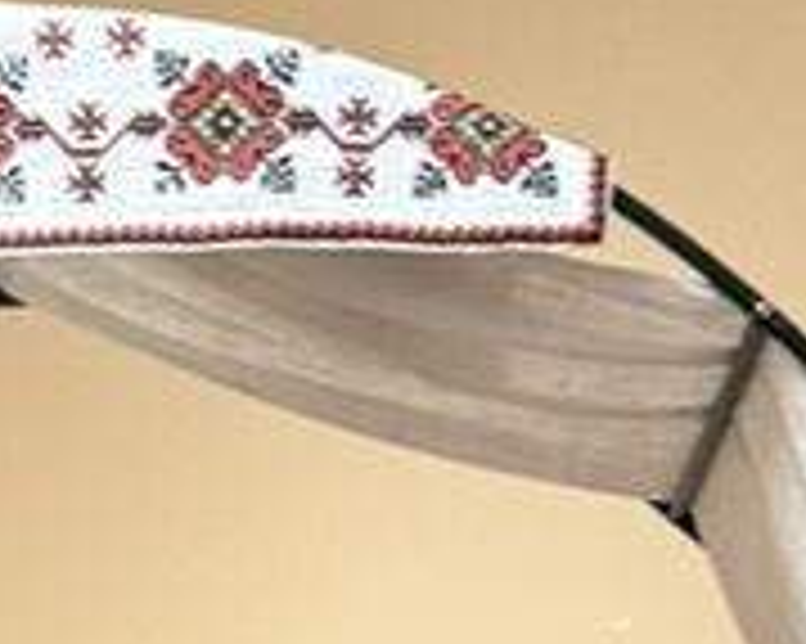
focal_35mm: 134
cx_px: -18
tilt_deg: -5.9
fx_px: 3195
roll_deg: +1.6
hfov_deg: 14.1
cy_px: 2058
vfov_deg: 8.9
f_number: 1.78
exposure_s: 1/50
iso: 320
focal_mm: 6.76
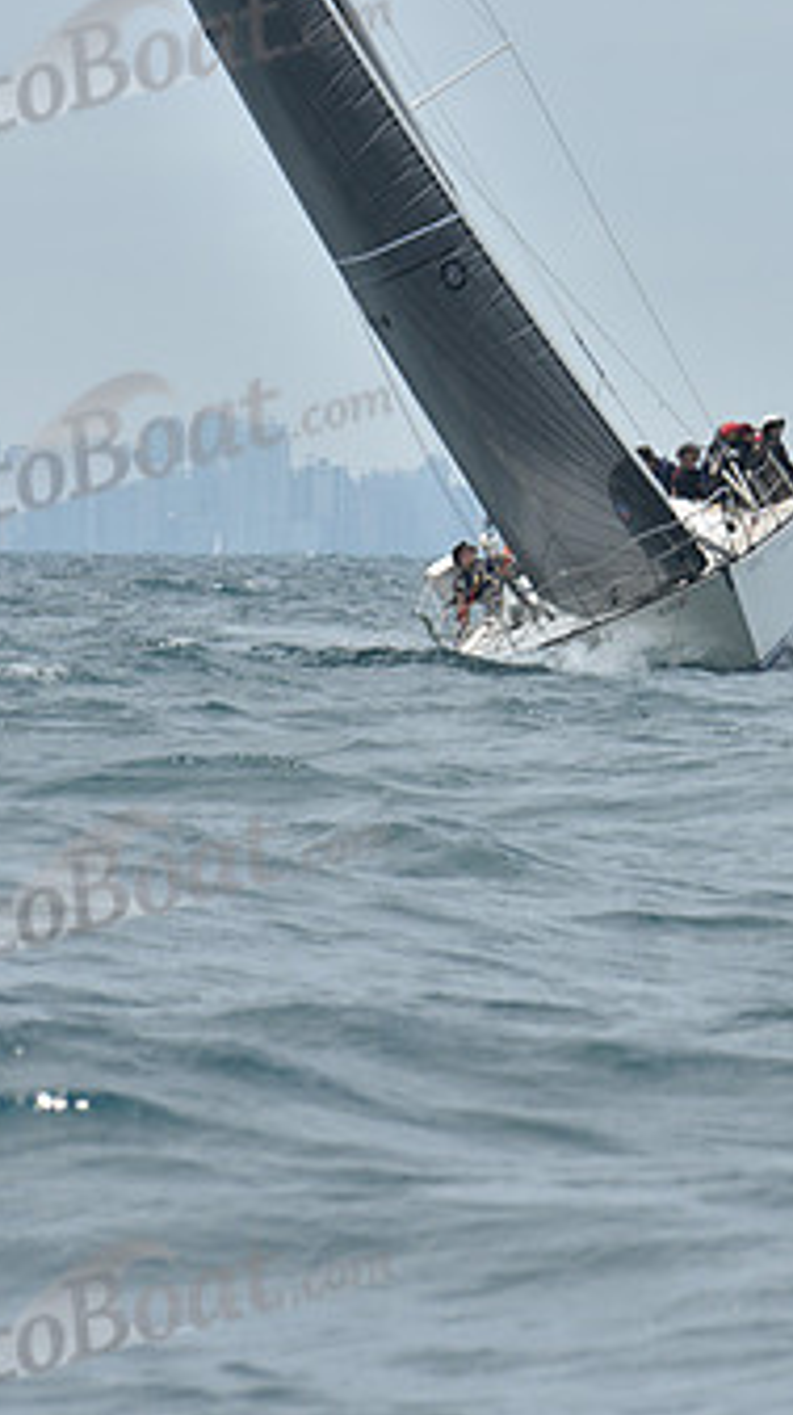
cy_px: 619
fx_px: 13525
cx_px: 613
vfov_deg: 6.0
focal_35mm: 361
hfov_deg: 3.4
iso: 250
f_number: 11
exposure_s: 1/800
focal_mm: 200
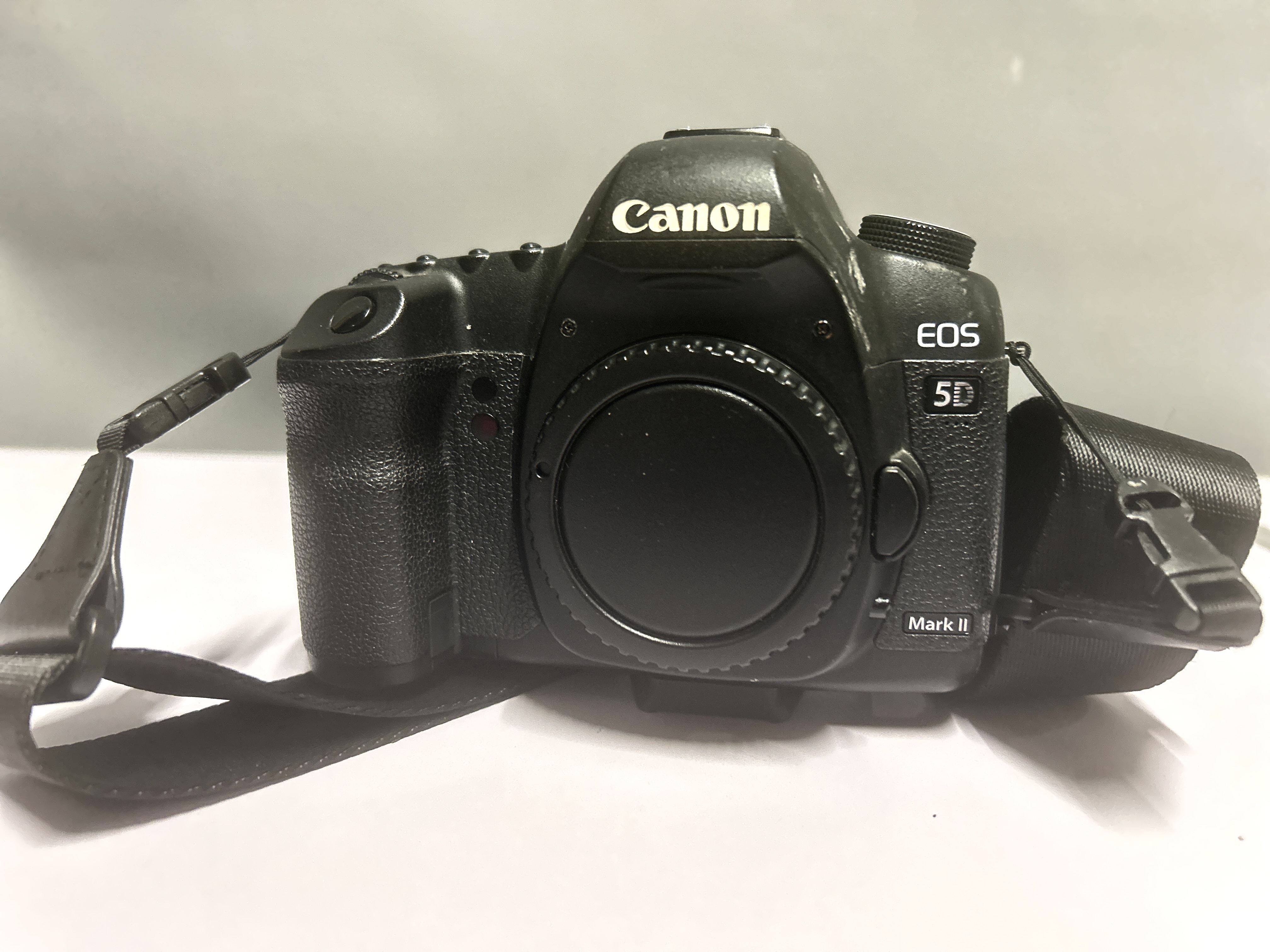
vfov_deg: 53.1
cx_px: 635
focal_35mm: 26
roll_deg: -1.5
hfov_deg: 67.3
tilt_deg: -11.4
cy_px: 476
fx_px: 954
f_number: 1.5
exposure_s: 1/50
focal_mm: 5.7
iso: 500
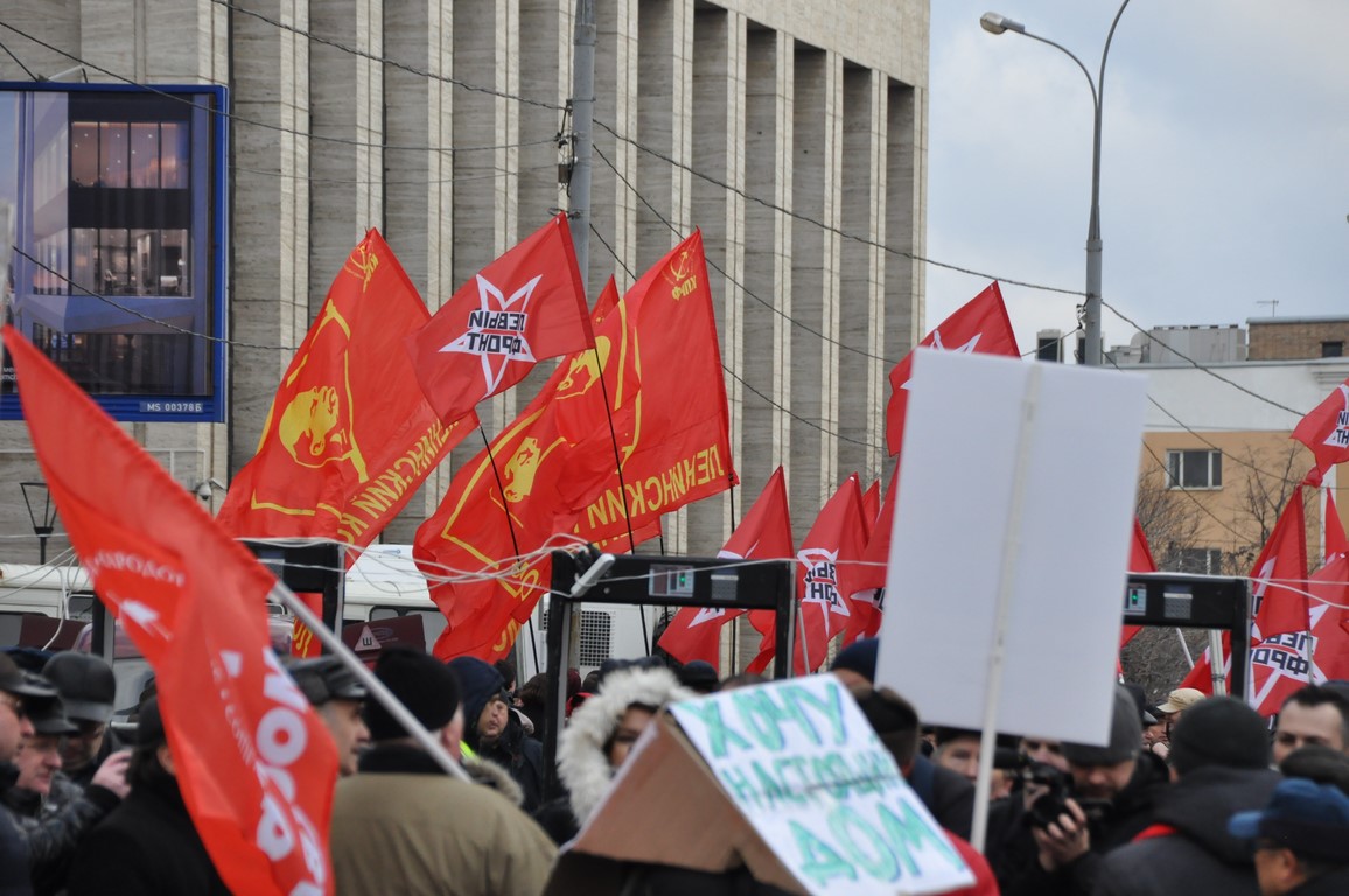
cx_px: 674
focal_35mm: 278
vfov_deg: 4.9
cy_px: 448
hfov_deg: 7.4
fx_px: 10387
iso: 1000
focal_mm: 185
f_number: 8
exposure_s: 1/1000
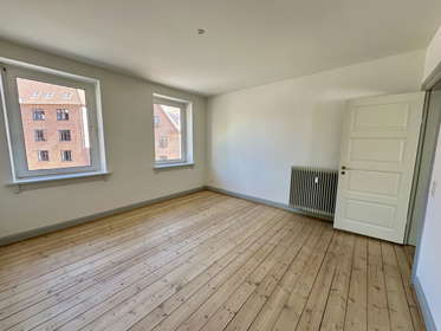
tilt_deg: -6.3
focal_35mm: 14
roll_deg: -0.3
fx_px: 178
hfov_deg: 102.0
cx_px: 220
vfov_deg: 85.7
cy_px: 166
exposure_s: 1/99
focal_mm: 2.22
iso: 64
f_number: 2.2
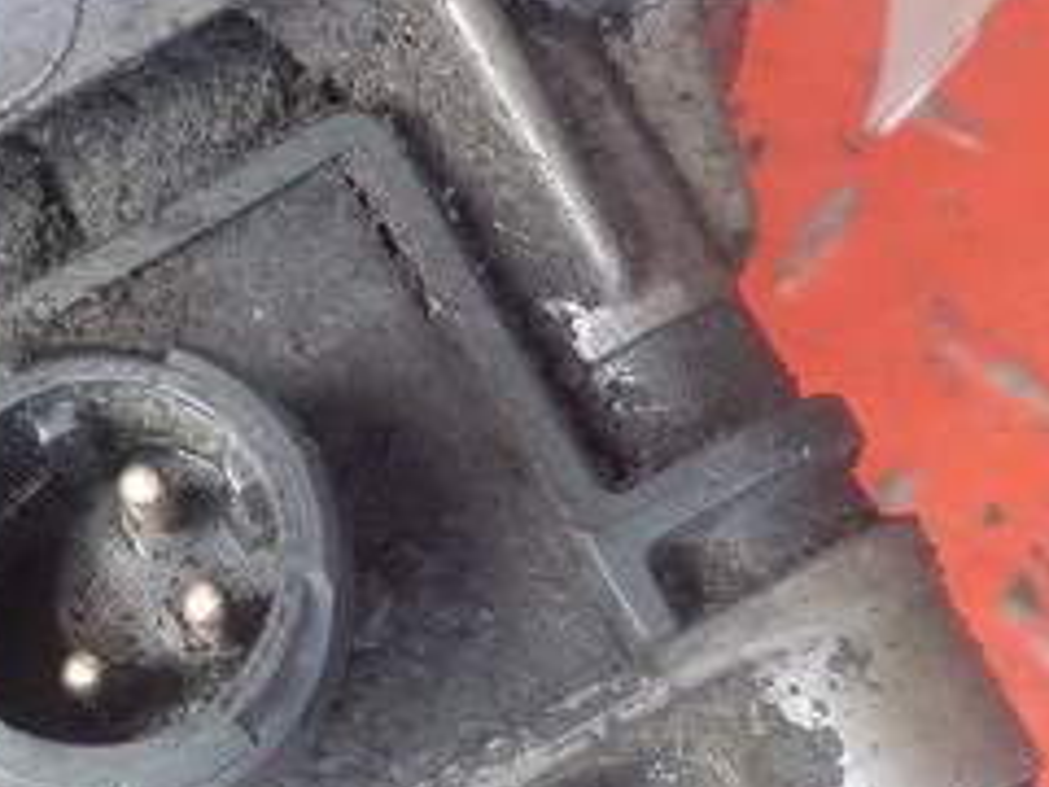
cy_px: 398
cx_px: 144
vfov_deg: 18.4
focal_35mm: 80
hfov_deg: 23.9
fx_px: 2424
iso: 180
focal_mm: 4.1
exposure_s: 1/30
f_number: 3.3
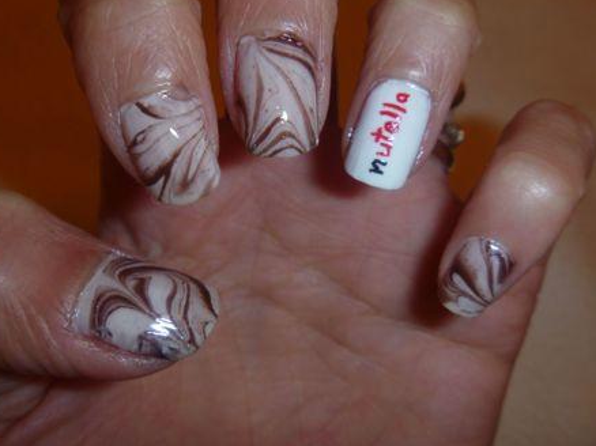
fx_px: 688
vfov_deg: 35.9
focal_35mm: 40
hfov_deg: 46.8
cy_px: 203
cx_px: 278
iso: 80
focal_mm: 6.3
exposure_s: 1/30
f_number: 3.5
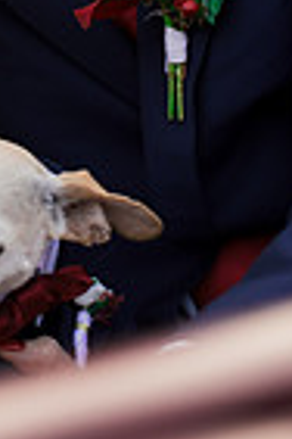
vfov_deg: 12.6
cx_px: -68
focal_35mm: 160
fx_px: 1947
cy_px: -65
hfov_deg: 8.5
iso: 125
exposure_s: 1/400
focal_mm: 50
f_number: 2.5
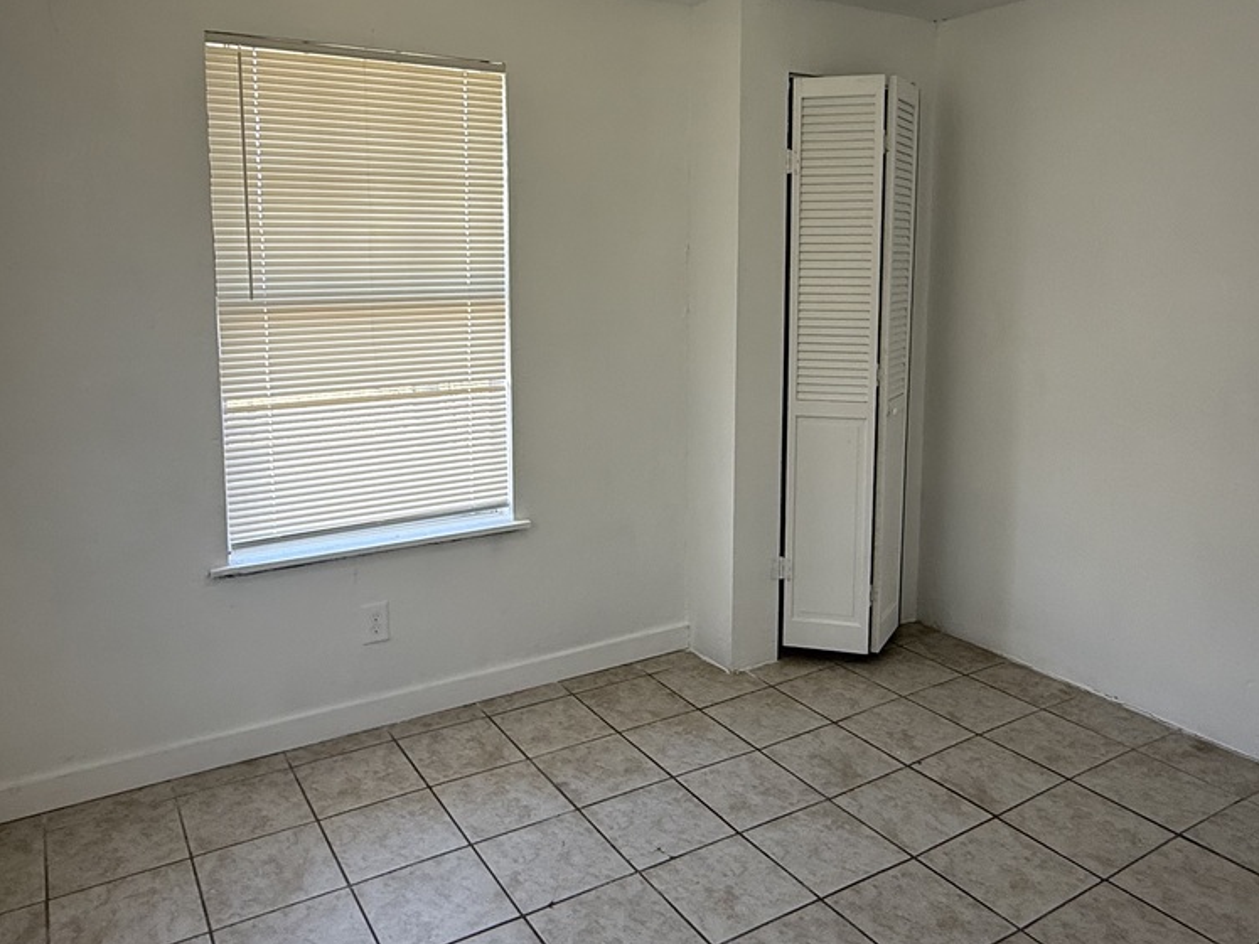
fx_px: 982
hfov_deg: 65.3
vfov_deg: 51.0
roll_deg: -1.2
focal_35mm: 27
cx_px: 630
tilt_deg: -6.8
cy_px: 378
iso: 125
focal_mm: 2.22
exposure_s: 1/120
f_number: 2.2
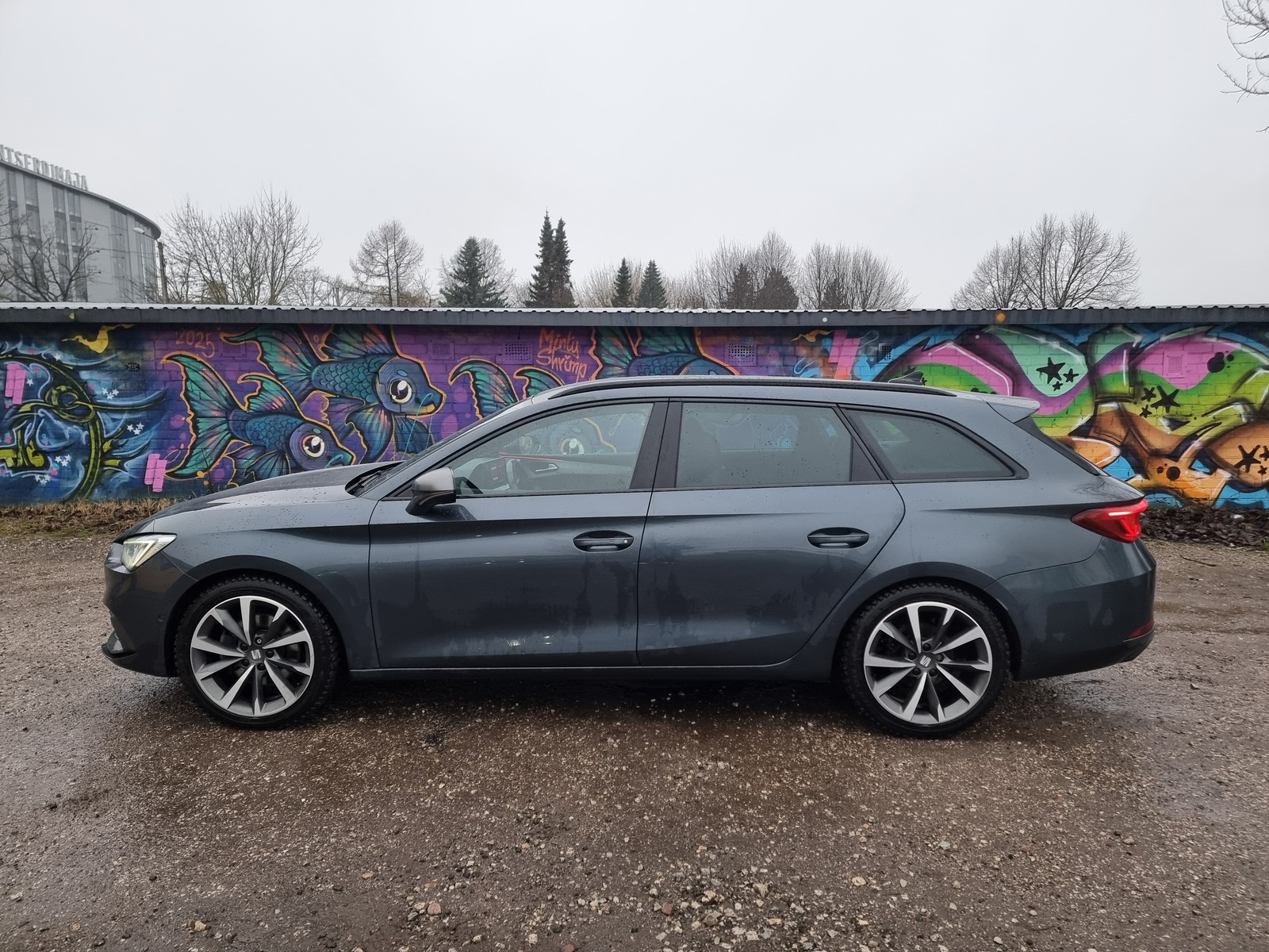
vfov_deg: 56.8
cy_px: 476
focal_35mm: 24
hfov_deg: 71.6
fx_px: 880
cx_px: 634
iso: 200
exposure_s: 1/120
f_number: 1.8
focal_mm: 6.7
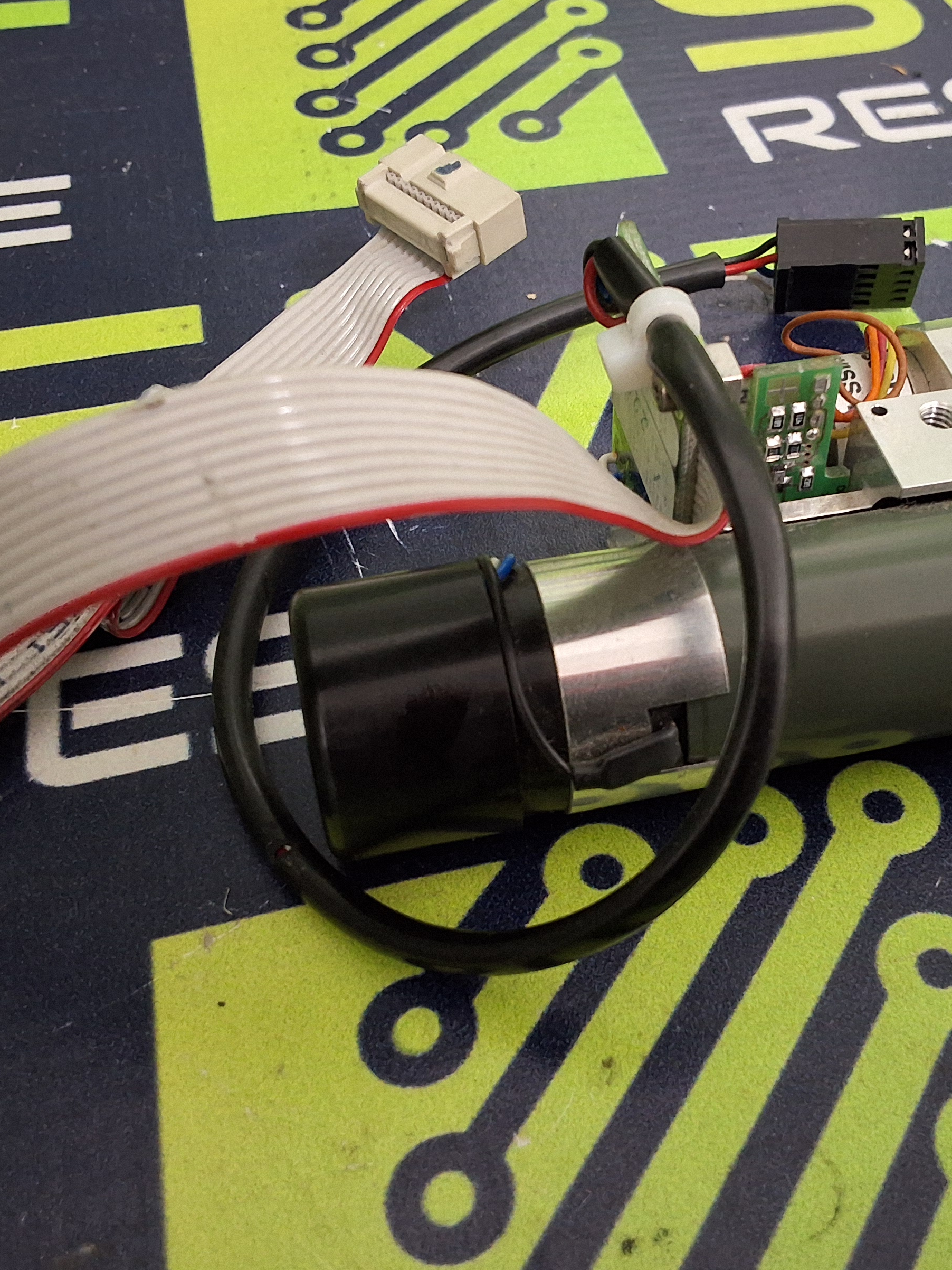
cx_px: 640
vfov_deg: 49.0
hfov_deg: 37.3
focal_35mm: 38
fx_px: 1393
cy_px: 632
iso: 320
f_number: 1.9
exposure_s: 1/24
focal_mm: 2.91
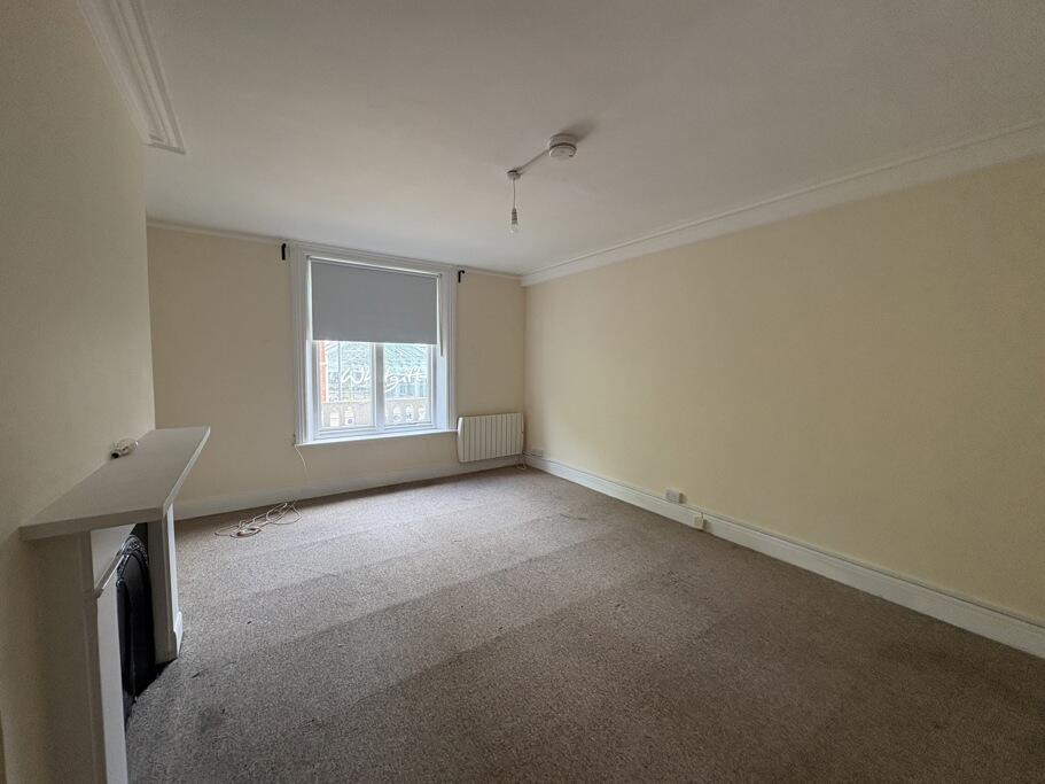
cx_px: 522
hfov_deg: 102.1
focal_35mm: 14
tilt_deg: -3.9
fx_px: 423
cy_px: 392
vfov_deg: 85.7
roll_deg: -0.1
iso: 80
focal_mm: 2.22
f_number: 2.2
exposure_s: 1/107
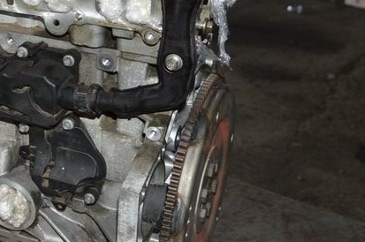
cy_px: 64
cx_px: -24
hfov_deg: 27.8
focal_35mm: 67
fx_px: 678
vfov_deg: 20.1
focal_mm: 18
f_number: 3.5
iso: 400
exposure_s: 1/60
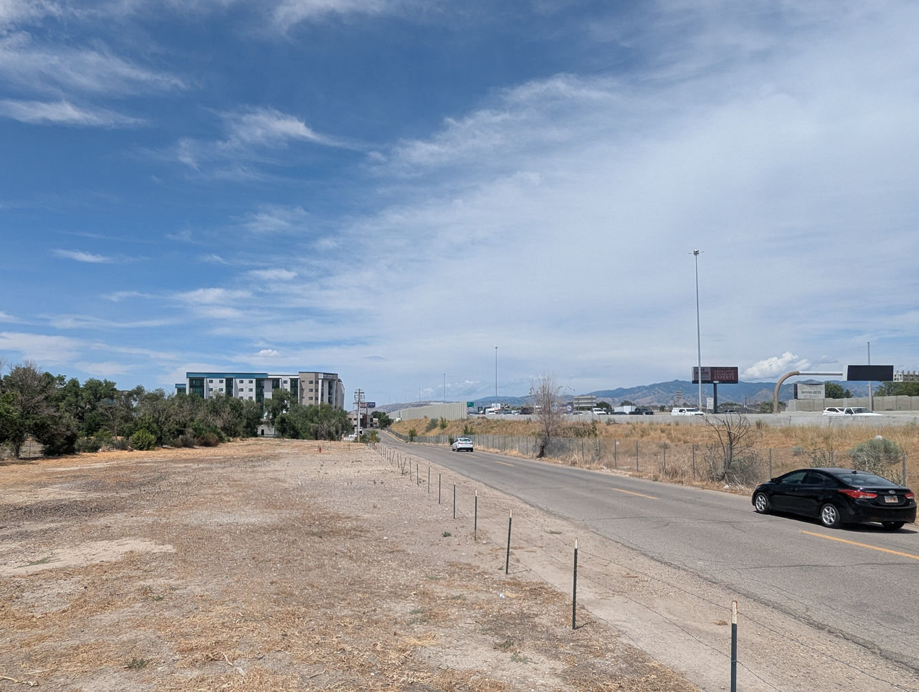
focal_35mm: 24
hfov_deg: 71.4
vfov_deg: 56.8
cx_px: 421
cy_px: 386
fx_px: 638
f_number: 2.2
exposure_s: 1/2203
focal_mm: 2.35
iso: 48
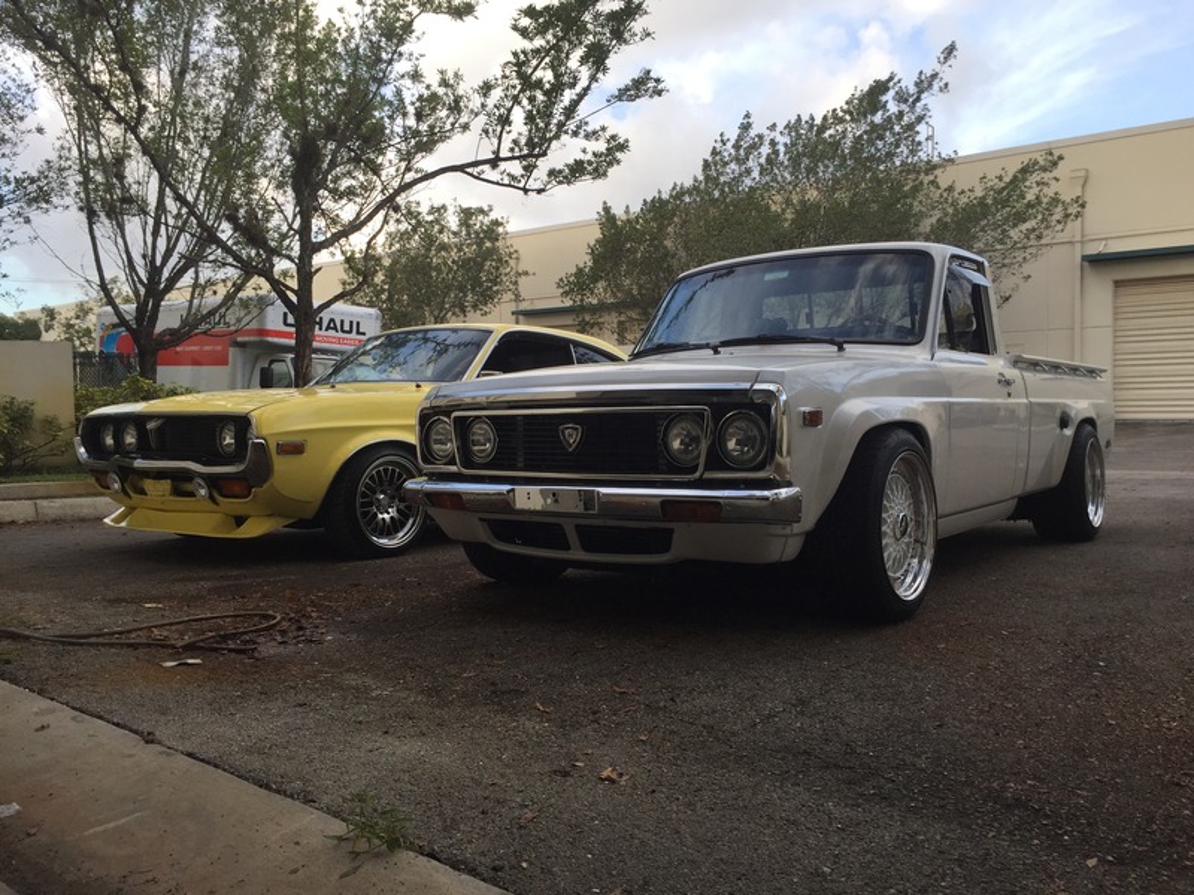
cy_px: 448
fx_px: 1000
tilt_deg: -3.3
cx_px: 597
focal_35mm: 29
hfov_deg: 61.7
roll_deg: -0.3
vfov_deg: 48.2
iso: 32
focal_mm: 4.15
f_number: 2.2
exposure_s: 1/444
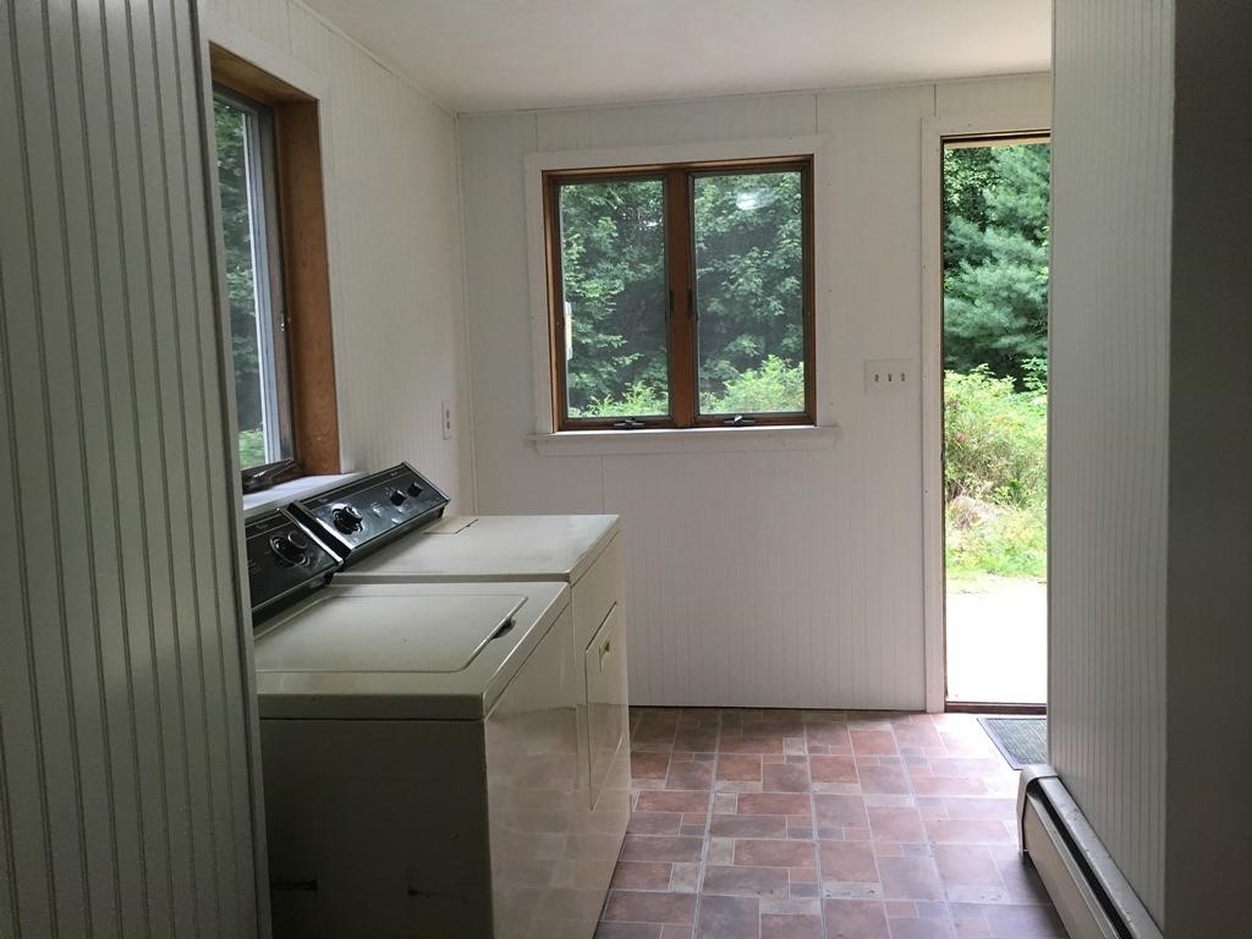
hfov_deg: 61.7
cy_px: 470
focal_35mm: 29
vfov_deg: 48.2
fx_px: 1049
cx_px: 626
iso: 40
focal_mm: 4.15
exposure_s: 1/30
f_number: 2.2
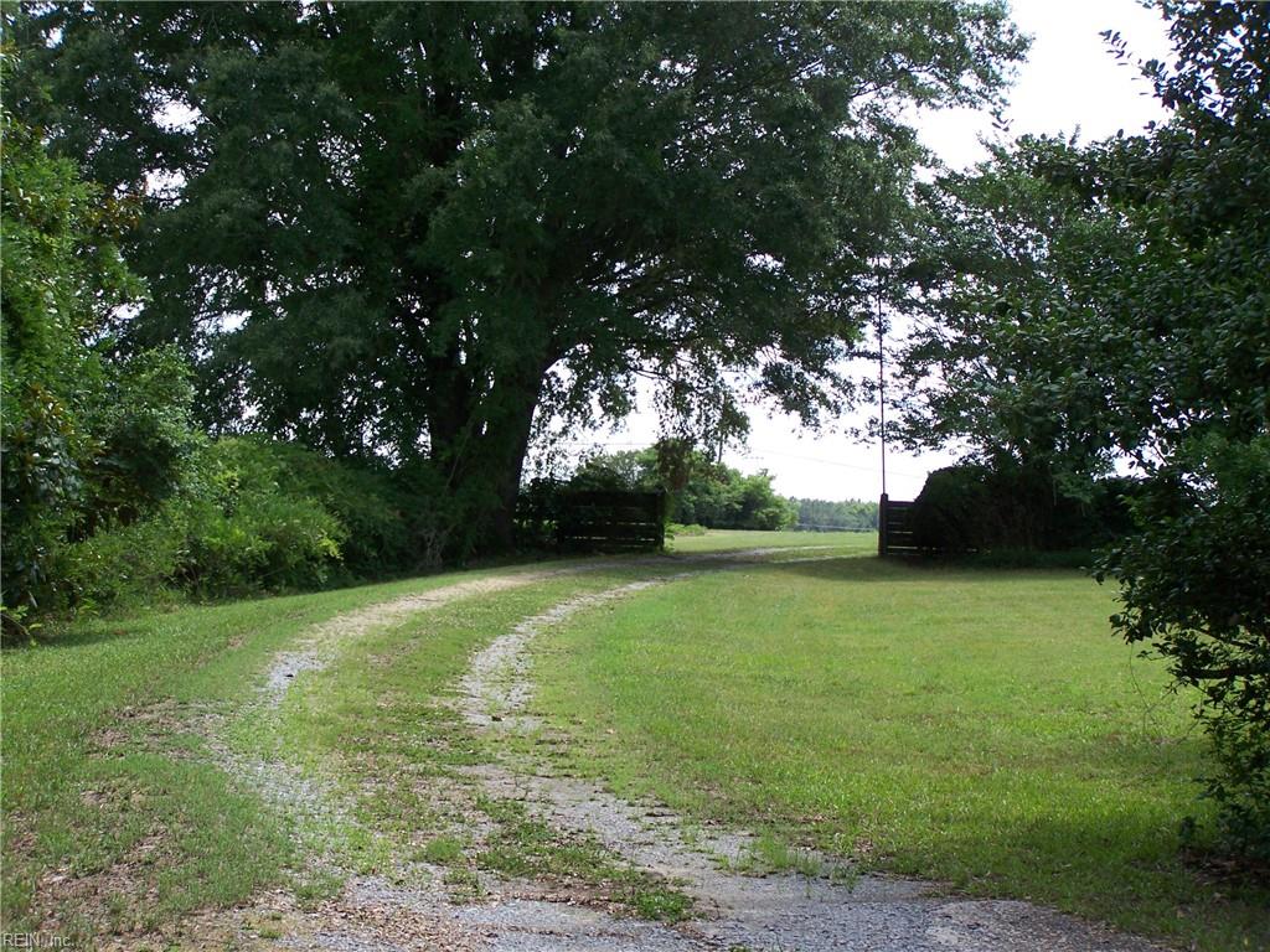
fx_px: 2752
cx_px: 635
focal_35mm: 75
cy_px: 476
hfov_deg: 26.0
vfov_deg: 19.6
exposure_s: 1/320
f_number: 3.2
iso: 64
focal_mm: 12.4
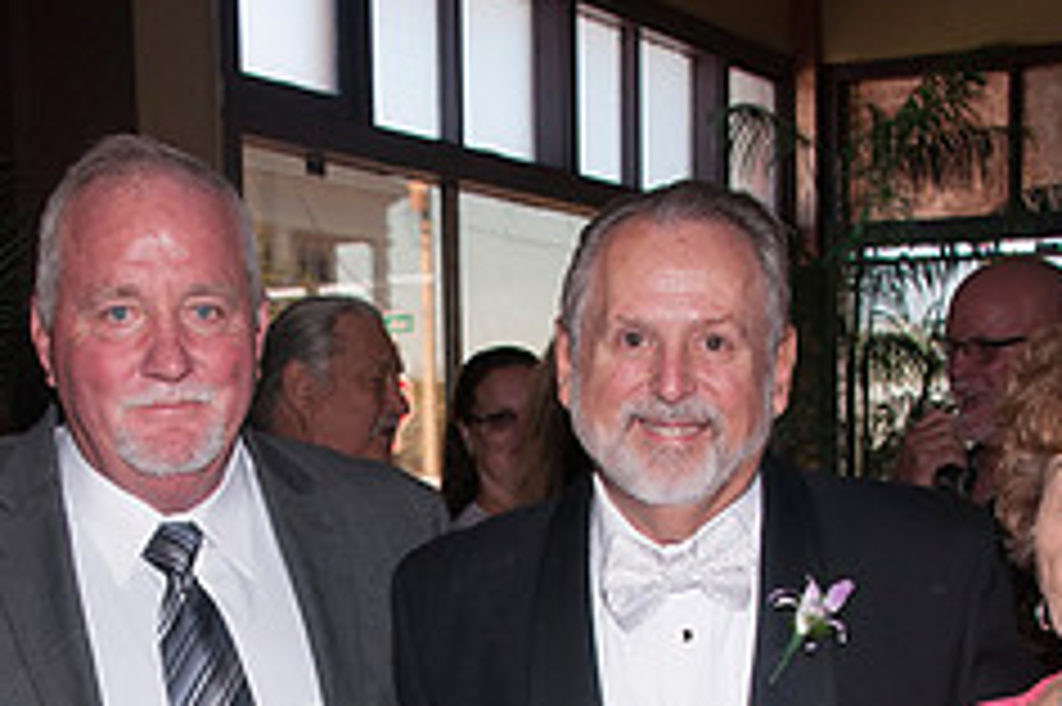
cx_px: 450
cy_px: 812
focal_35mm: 81
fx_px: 2388
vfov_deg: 16.3
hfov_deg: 25.0
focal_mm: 22
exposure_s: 1/250
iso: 400
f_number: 8
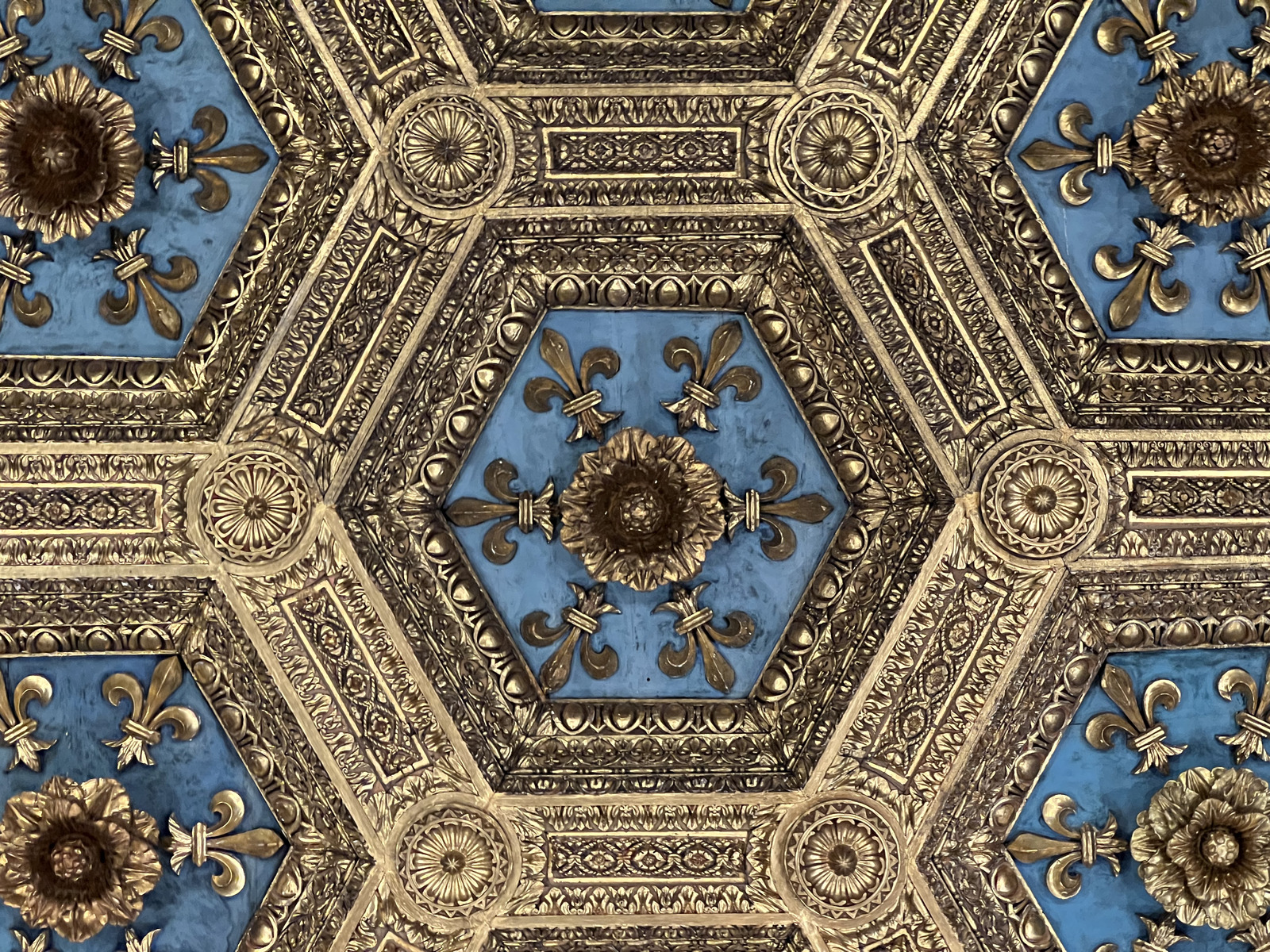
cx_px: 635
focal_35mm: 77
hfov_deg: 25.3
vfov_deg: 19.1
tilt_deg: +87.0
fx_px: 2825
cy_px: 476
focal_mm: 9
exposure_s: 1/45
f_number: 2.8
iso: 800
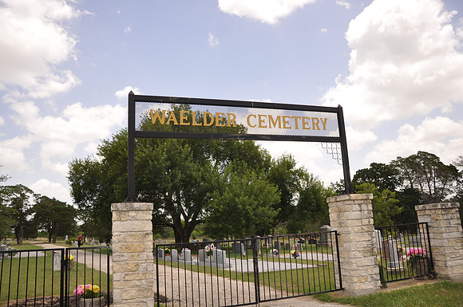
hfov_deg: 67.5
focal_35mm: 27
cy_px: 154
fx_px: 347
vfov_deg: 47.8
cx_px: 232
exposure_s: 1/200
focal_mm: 18
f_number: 5.6
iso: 200
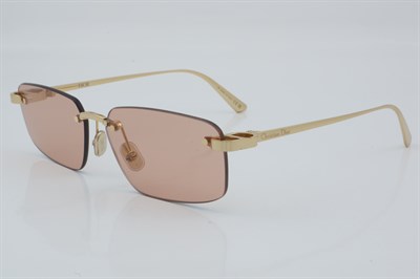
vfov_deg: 18.2
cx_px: 210
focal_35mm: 75
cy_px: 140
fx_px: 874
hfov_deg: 27.0
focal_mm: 50
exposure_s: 1/4
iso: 100
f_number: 29
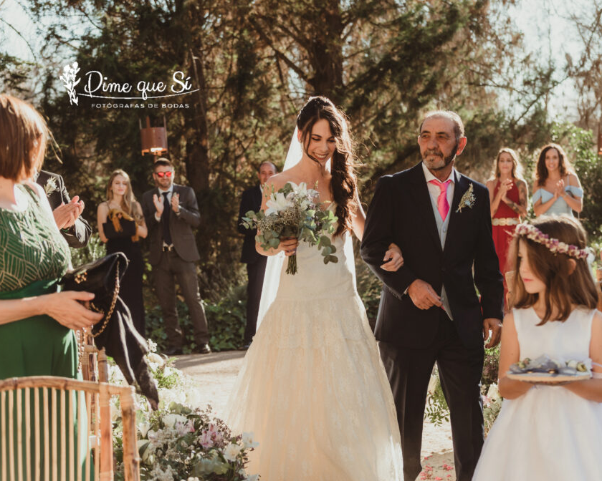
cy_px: 239
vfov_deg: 19.2
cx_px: 335
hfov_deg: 23.8
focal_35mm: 80
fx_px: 1425
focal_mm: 70
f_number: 4.5
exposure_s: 1/400
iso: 250
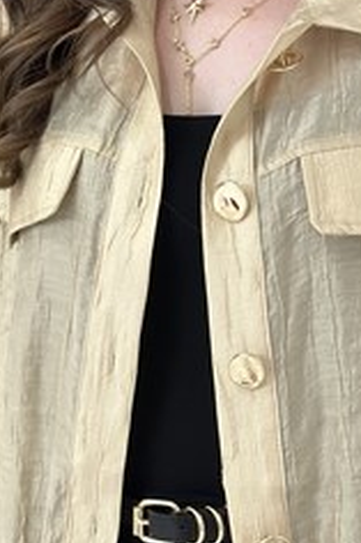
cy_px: 358
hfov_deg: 12.1
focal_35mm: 113
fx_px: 1702
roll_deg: -2.0
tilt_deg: -9.6
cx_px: 267
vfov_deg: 18.1
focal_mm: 6.86
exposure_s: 1/163
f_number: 1.78
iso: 100
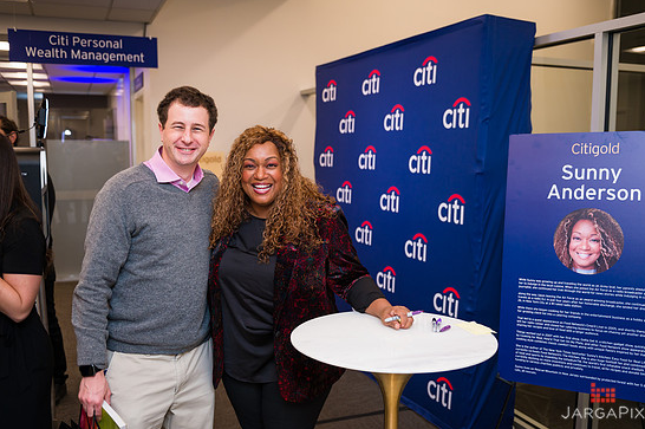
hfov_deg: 55.8
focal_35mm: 34
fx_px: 609
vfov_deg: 38.8
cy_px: 216
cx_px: 332
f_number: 3.2
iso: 400
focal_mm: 32
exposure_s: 1/200
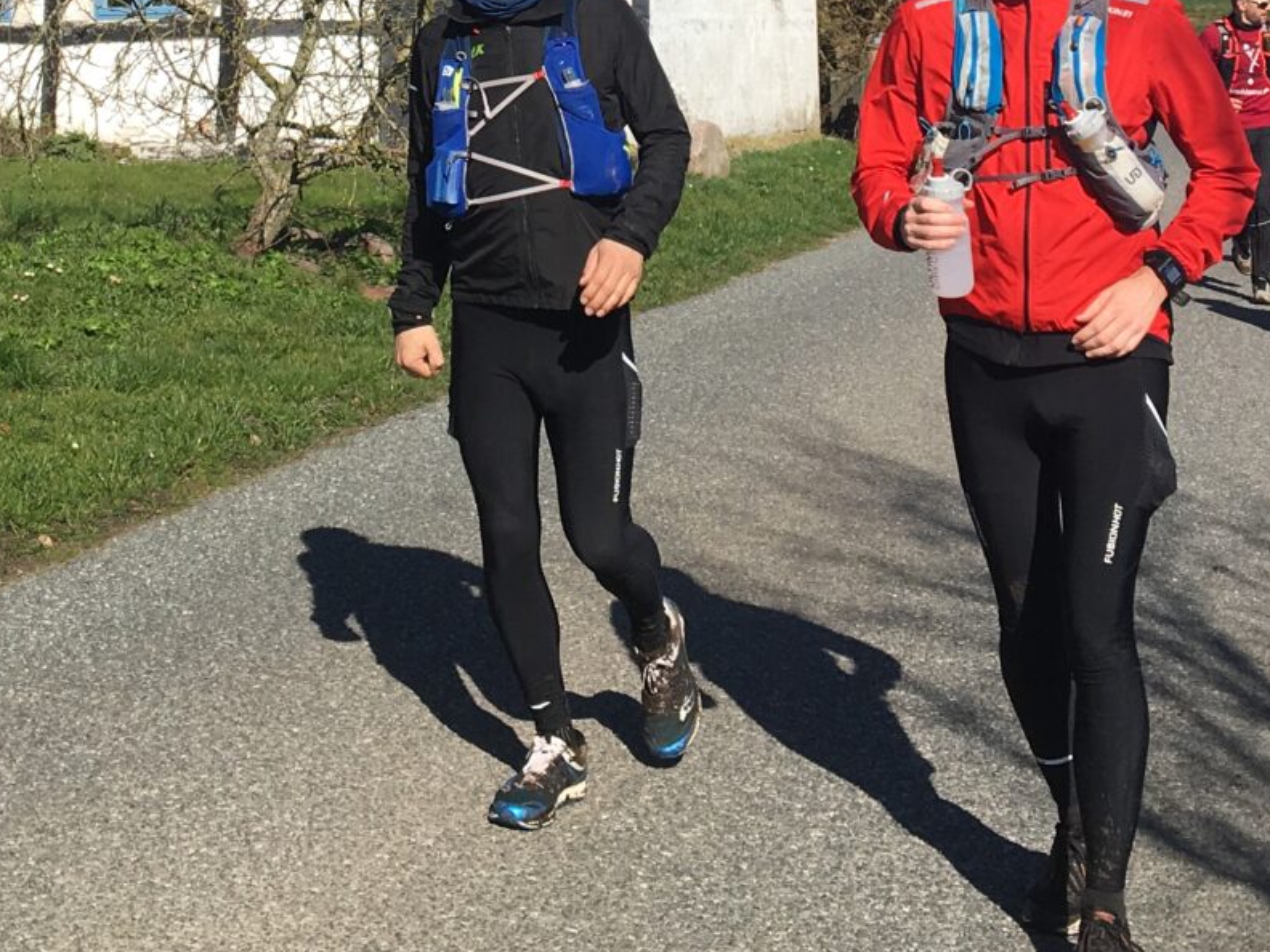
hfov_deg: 26.0
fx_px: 2752
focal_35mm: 75
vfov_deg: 18.7
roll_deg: -0.1
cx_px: 523
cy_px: -168
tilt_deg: +4.5
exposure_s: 1/1789
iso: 25
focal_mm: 4.15
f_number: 2.2
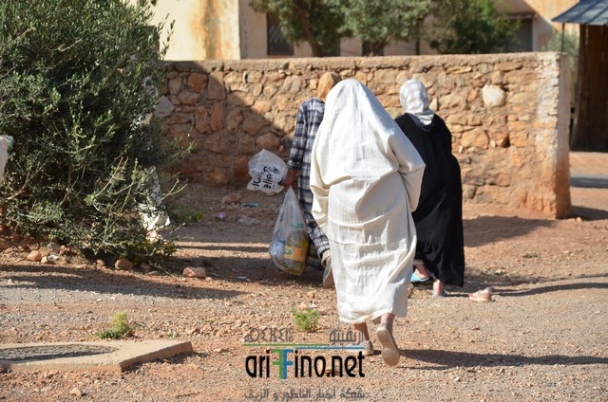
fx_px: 2655
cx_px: 304
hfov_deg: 13.1
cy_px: 201
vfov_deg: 8.7
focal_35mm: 158
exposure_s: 1/250
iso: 100
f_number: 8
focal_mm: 105
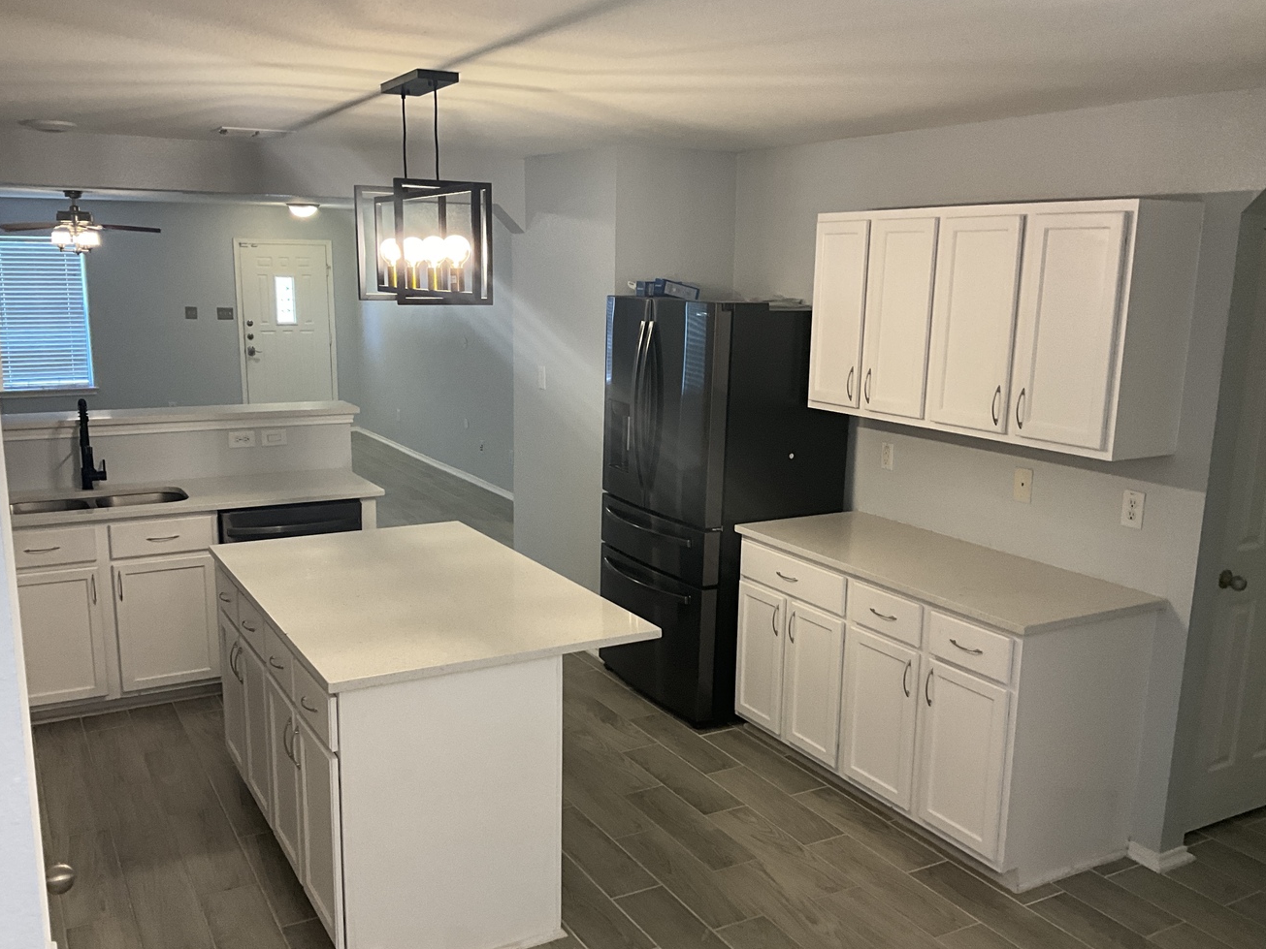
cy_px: 515
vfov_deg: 44.1
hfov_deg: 56.8
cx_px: 618
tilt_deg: -12.4
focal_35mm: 32
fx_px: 1170
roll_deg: -1.7
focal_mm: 3
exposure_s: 1/60
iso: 125
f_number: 1.8
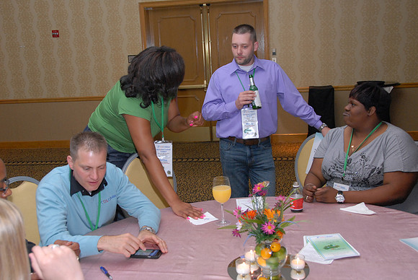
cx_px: 209
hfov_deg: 49.5
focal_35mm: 39
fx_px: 453
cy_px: 140
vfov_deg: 34.3
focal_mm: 26
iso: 800
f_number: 6.3
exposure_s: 1/50
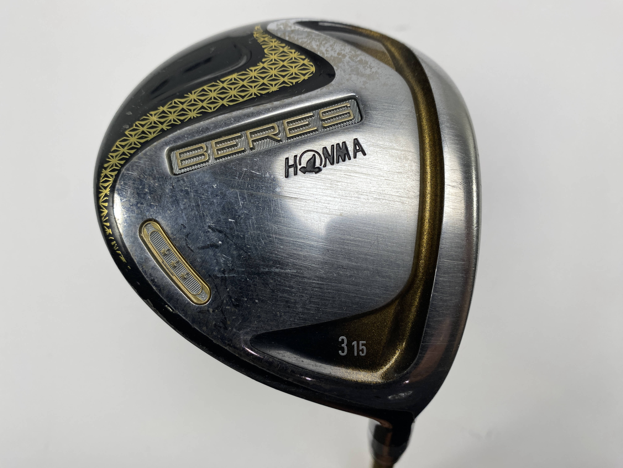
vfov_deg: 54.9
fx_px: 450
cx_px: 312
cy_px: 234
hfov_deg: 69.4
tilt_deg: -84.7
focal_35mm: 25
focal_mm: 4.25
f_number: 1.8
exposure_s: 1/477
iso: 32
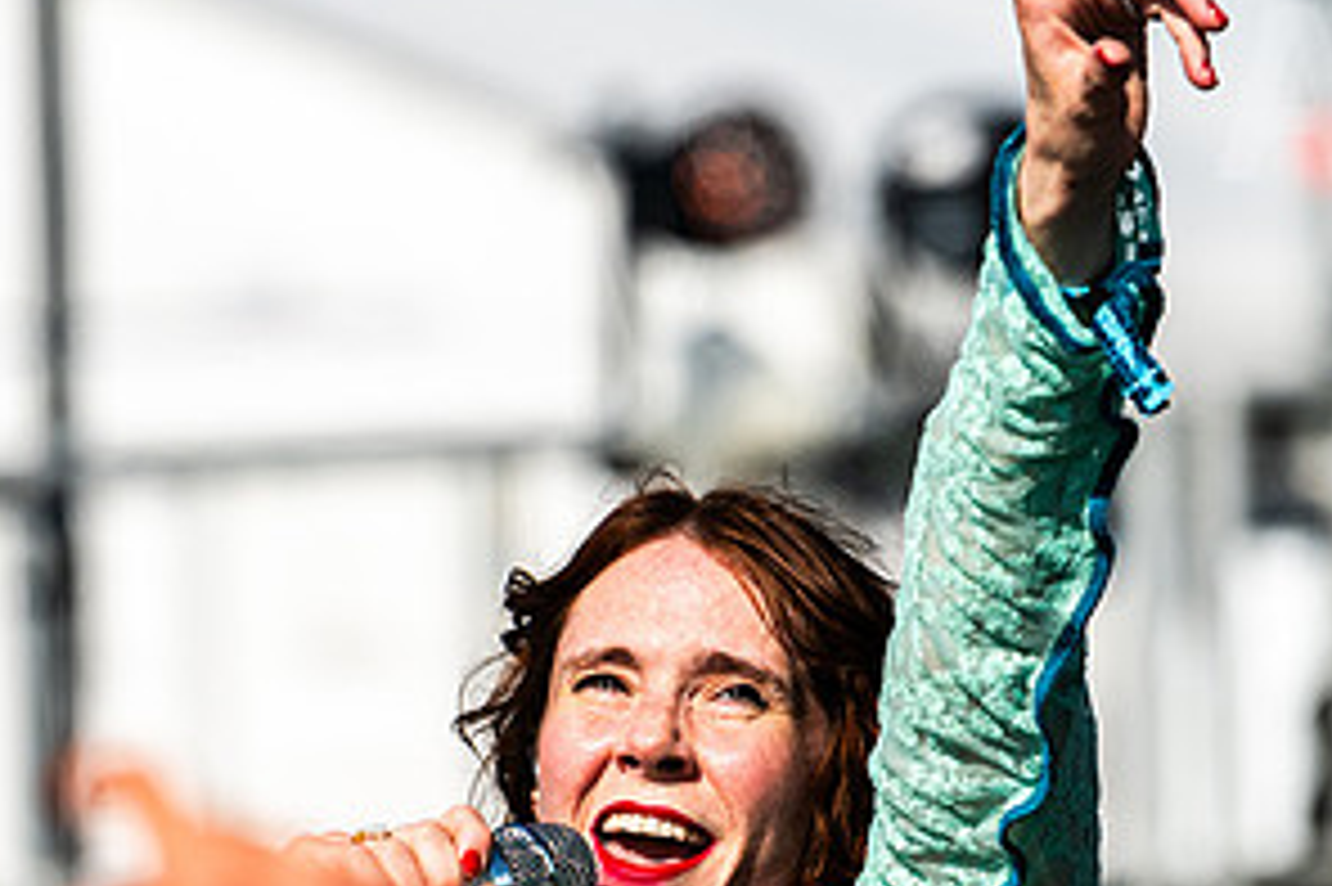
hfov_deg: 3.9
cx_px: 492
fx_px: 19413
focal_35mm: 525
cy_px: 796
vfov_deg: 2.6
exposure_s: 1/5000
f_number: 4
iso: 200
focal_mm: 200
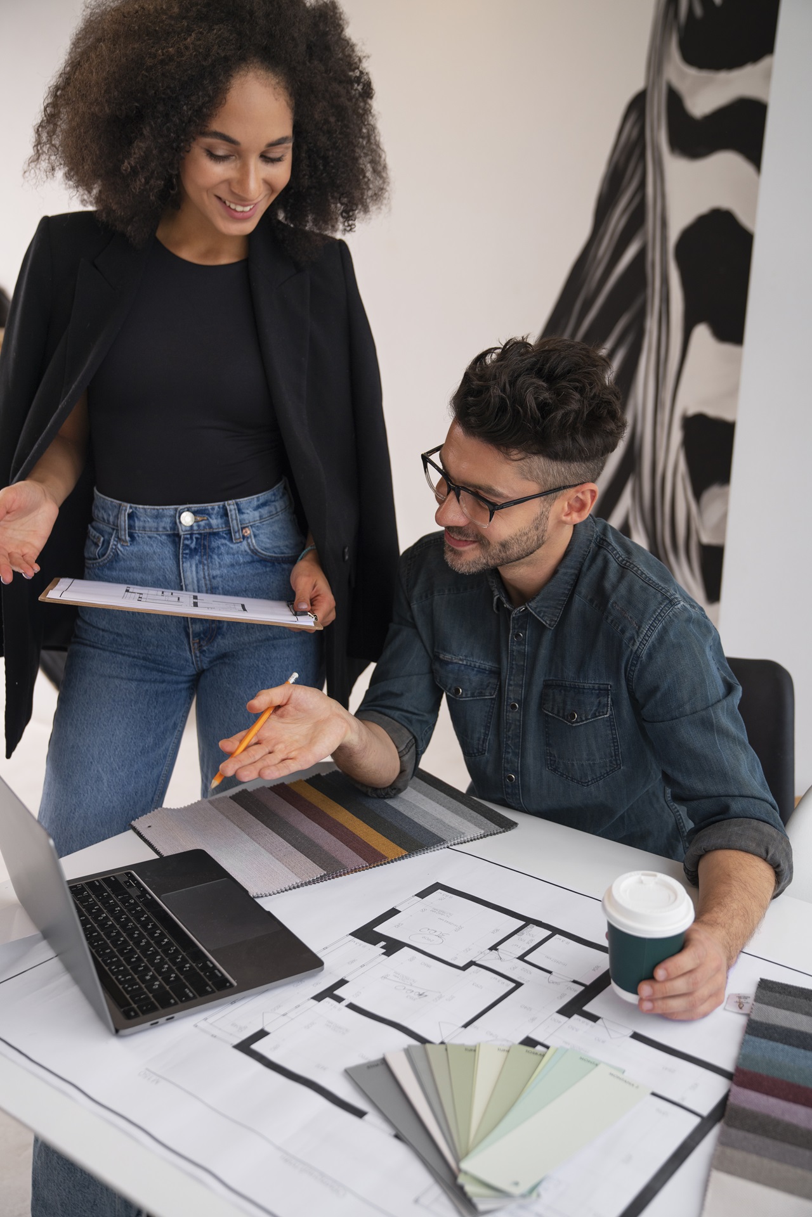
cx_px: 406
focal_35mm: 36
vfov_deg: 53.1
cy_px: 608
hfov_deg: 36.9
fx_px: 1218
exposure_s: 1/160
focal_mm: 36
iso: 500
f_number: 3.5
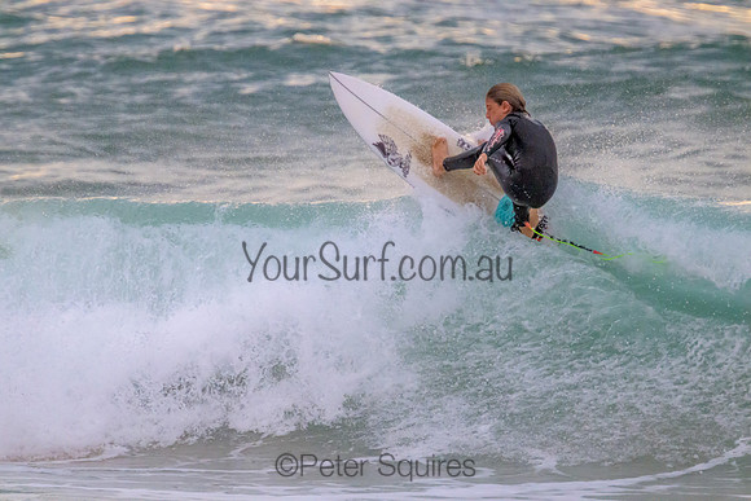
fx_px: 16692
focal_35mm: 800
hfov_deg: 2.6
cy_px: 250
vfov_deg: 1.7
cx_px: 376
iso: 11400
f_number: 11
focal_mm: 800
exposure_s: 1/1600
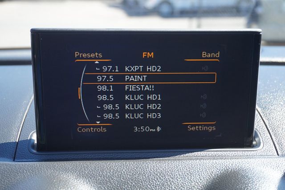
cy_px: 95
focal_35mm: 46
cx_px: 142
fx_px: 368
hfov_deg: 42.3
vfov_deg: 28.9
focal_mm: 31
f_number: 5
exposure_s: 1/60
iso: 125
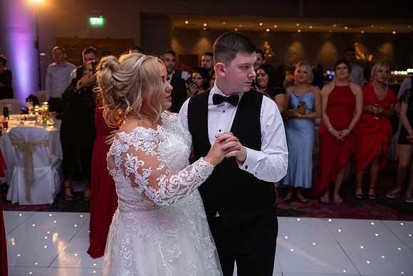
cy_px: 138
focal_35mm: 36
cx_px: 206
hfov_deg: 53.1
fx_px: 413
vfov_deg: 36.9
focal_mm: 36
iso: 1250
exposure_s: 1/160
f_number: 3.5
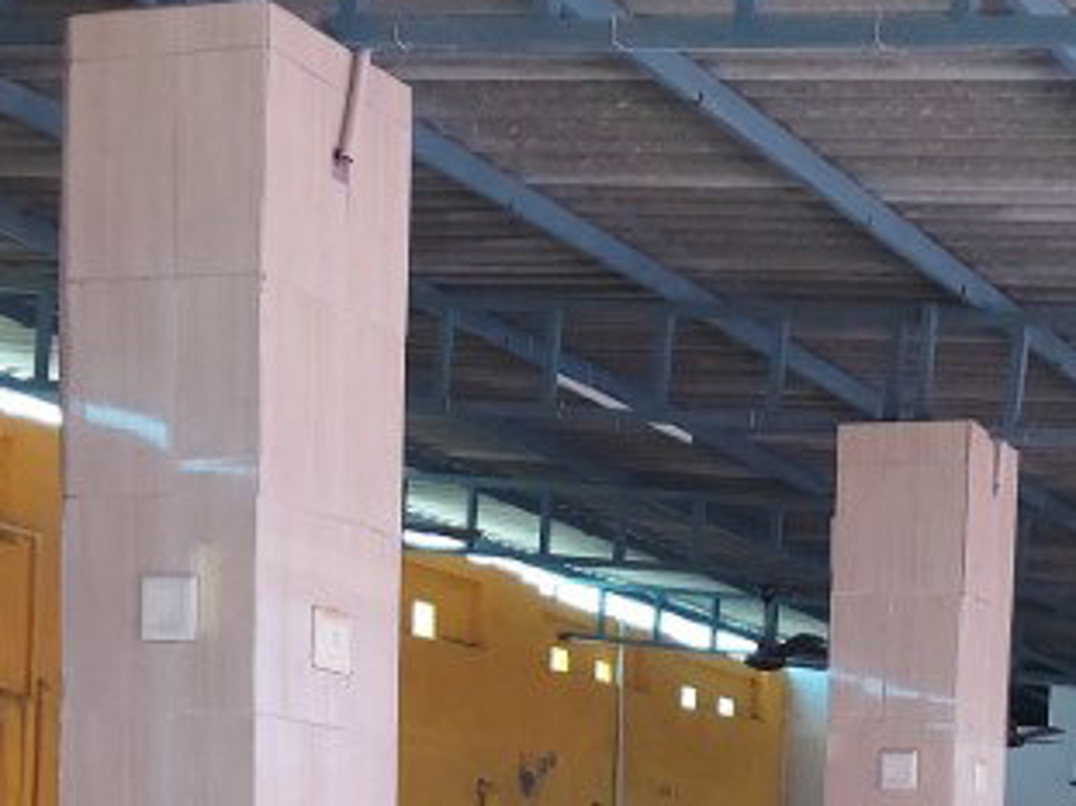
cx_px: 1024
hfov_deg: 23.9
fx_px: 2455
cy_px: 1249
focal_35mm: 79
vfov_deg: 16.7
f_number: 1.8
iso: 50
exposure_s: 1/100
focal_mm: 5.23
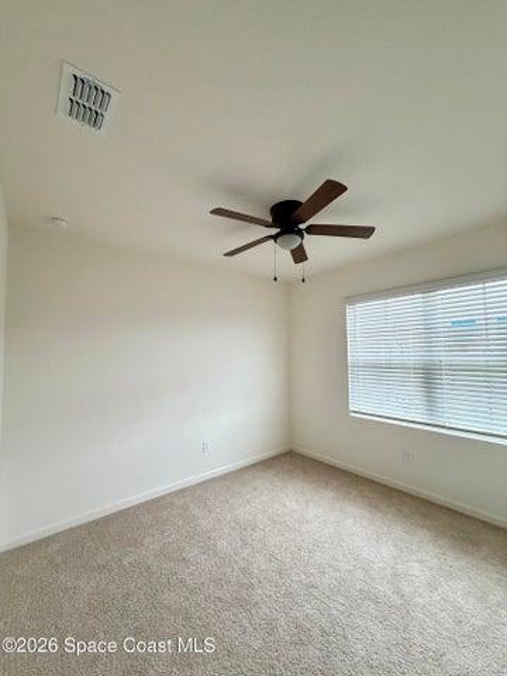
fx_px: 273
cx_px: 254
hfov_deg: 85.7
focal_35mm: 14
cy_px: 338
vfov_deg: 102.1
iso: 250
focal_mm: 2.22
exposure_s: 1/121
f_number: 2.2
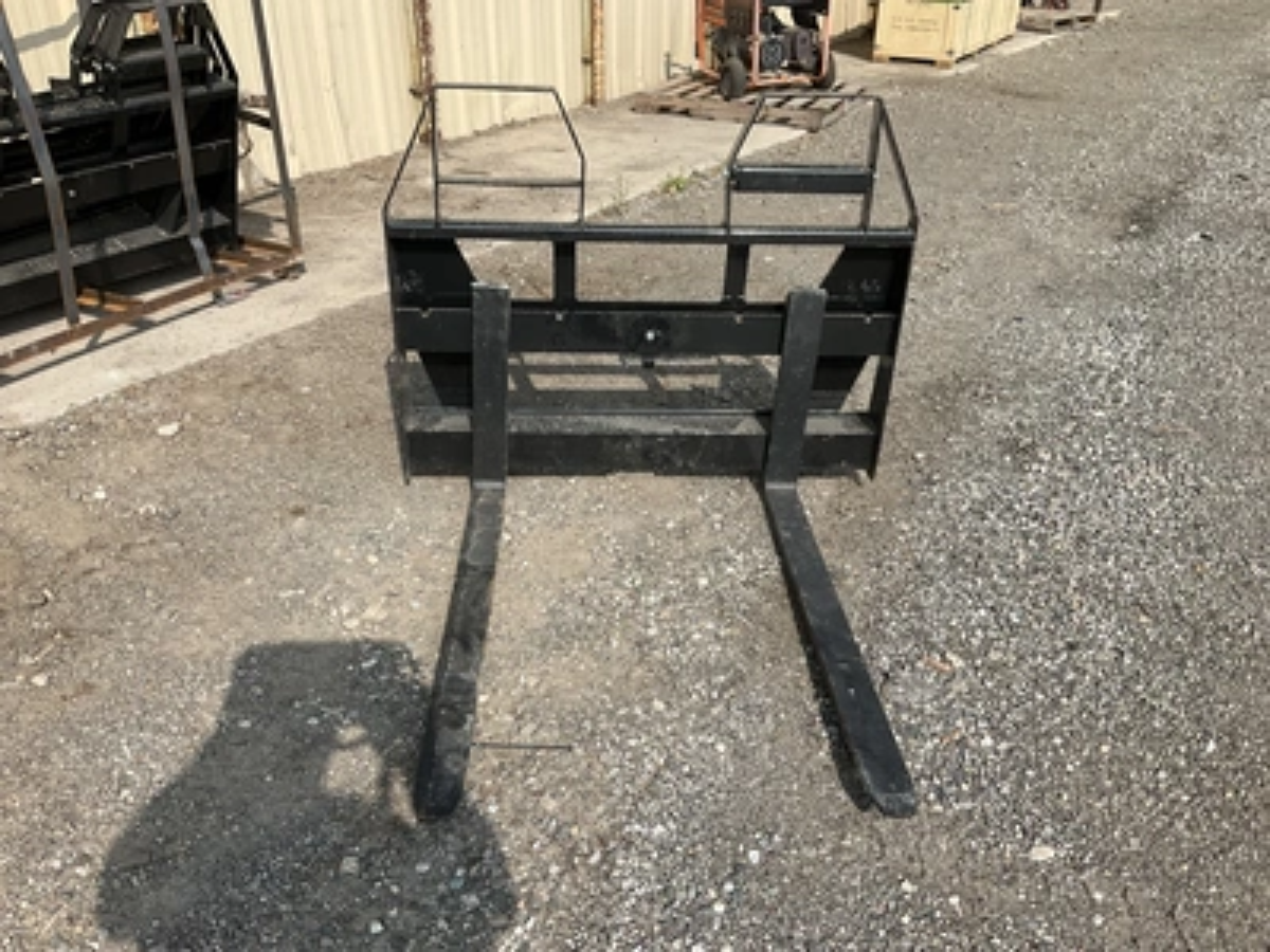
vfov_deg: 48.2
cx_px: 635
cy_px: 476
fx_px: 1064
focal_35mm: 29
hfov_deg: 61.7
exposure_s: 1/1451
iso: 25
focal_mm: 3
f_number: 1.8
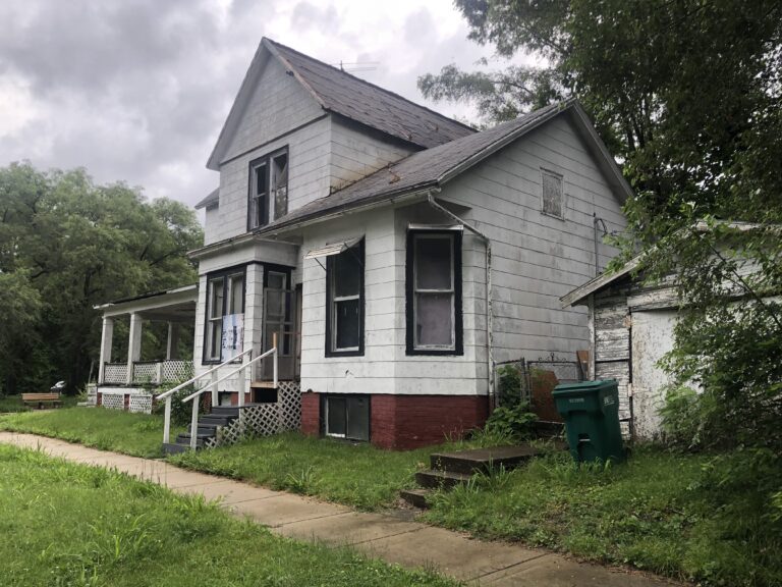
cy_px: 294
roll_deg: +0.4
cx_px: 391
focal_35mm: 28
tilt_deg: +7.8
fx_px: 633
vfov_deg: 49.7
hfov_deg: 63.4
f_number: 1.8
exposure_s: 1/120
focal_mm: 3.99
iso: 25
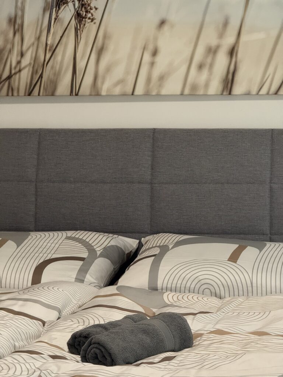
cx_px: 142
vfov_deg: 16.4
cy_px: 188
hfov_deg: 12.3
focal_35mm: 120
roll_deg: +0.5
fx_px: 1308
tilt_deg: -6.3
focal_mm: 15.66
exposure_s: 1/100
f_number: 2.8
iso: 640
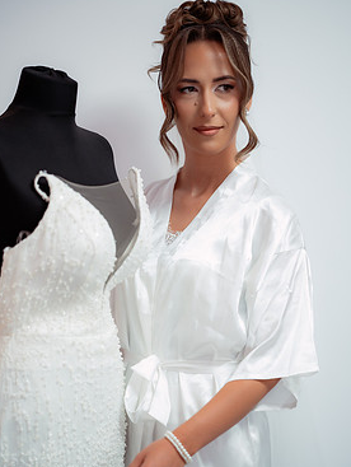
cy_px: 271
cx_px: 175
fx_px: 1350
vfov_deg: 19.6
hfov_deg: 14.8
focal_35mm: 100
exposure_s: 1/400
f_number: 2
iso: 640
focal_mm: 85
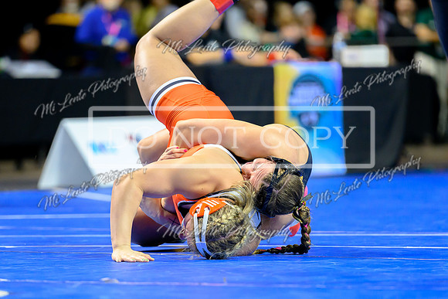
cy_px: 185
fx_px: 3876
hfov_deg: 6.6
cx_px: 171
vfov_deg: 4.4
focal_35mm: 311
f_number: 2.8
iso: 3200
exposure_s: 1/800
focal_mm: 200
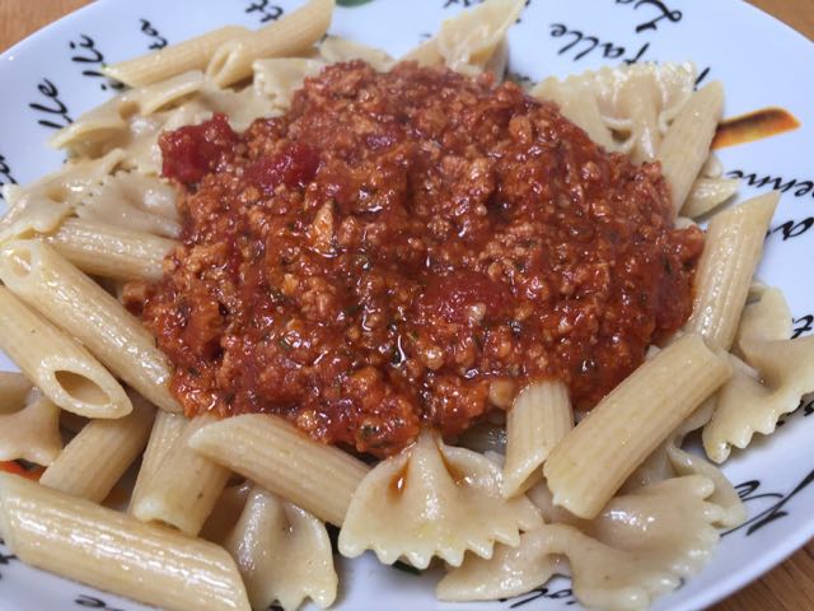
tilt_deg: -48.0
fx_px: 682
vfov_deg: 48.2
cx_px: 407
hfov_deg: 61.7
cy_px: 306
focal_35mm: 29
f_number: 2.2
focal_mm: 4.15
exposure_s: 1/30
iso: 32
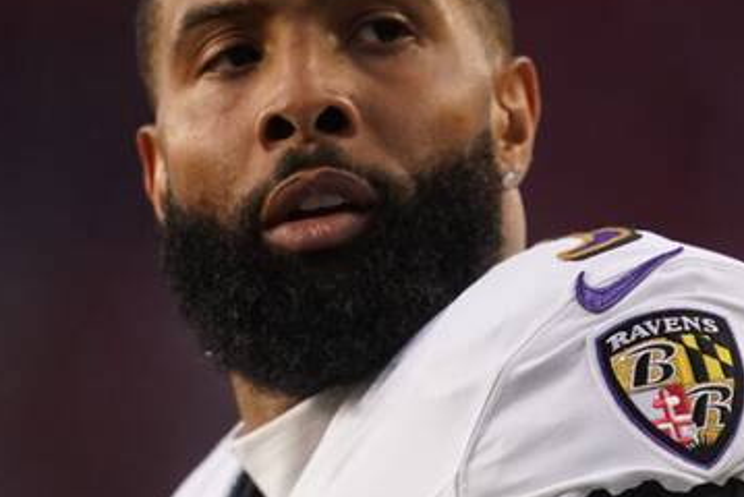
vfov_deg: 1.0
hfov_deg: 1.5
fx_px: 27632
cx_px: 700
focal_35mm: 1336
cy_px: 569
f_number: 2.8
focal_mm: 400
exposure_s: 1/3200
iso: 2000
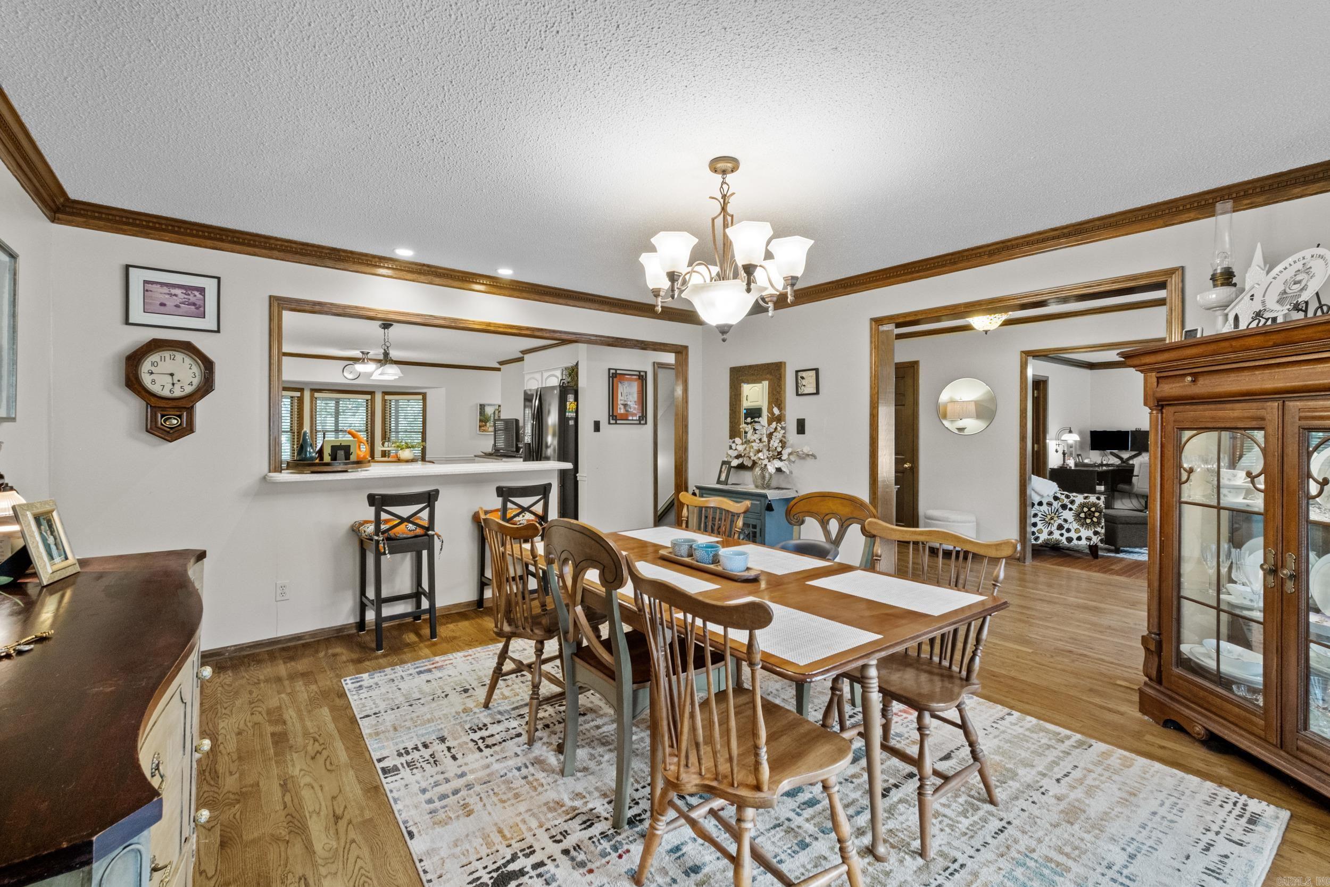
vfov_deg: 77.3
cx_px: 665
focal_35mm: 15
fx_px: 554
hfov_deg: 100.4
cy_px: 444
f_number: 8
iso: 400
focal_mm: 10
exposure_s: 1/2.5
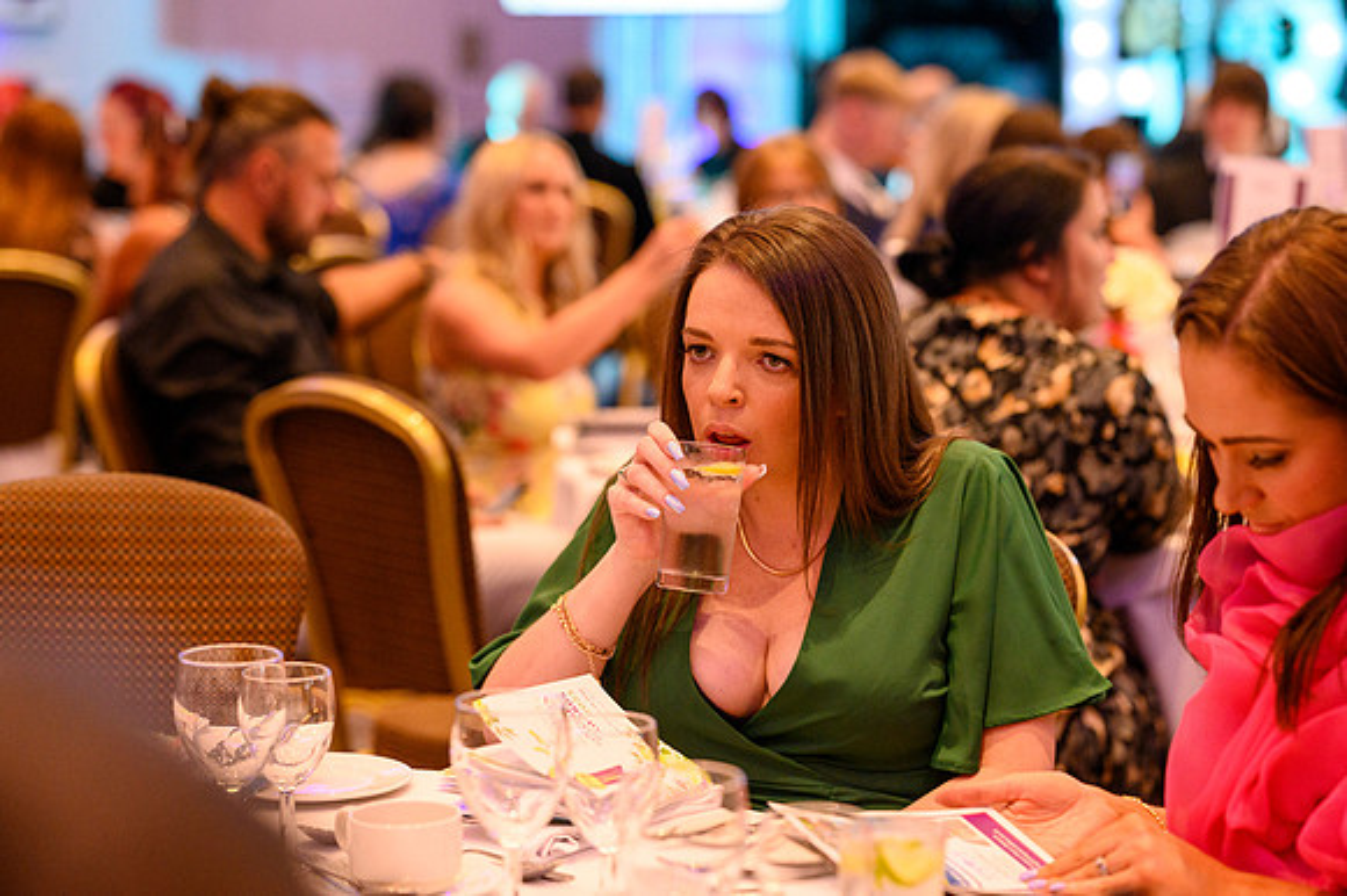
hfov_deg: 23.9
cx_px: 674
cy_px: 448
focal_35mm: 85
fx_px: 3178
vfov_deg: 16.1
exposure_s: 1/250
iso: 4000
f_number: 2.8
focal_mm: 85
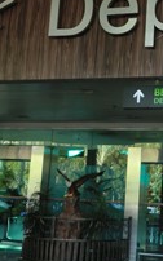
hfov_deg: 19.2
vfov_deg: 31.5
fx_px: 463
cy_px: 120
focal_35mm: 65
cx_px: 176
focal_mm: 5.64
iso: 64
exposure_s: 1/60
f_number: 2.9
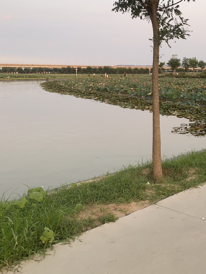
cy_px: 78
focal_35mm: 43
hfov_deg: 33.1
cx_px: 148
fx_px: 341
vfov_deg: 42.8
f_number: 1.8
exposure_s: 1/144
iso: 25
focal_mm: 4.25
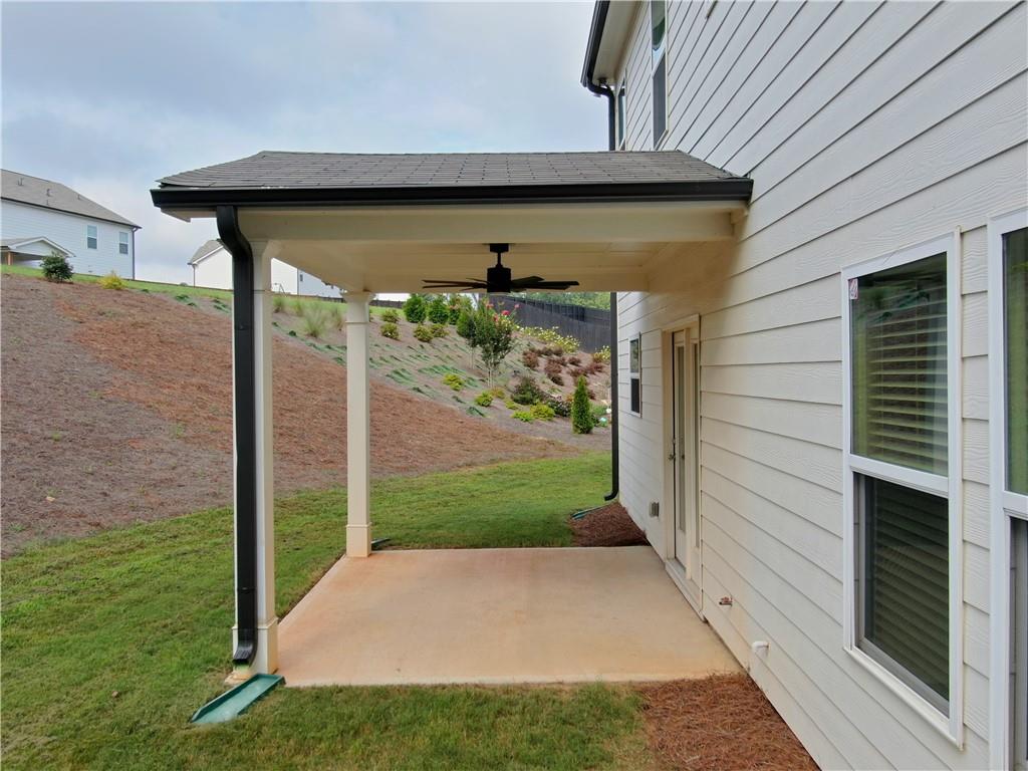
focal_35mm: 29
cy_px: 386
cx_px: 514
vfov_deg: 48.2
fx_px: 861
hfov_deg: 61.7
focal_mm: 5.11
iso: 100
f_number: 3
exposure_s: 1/400
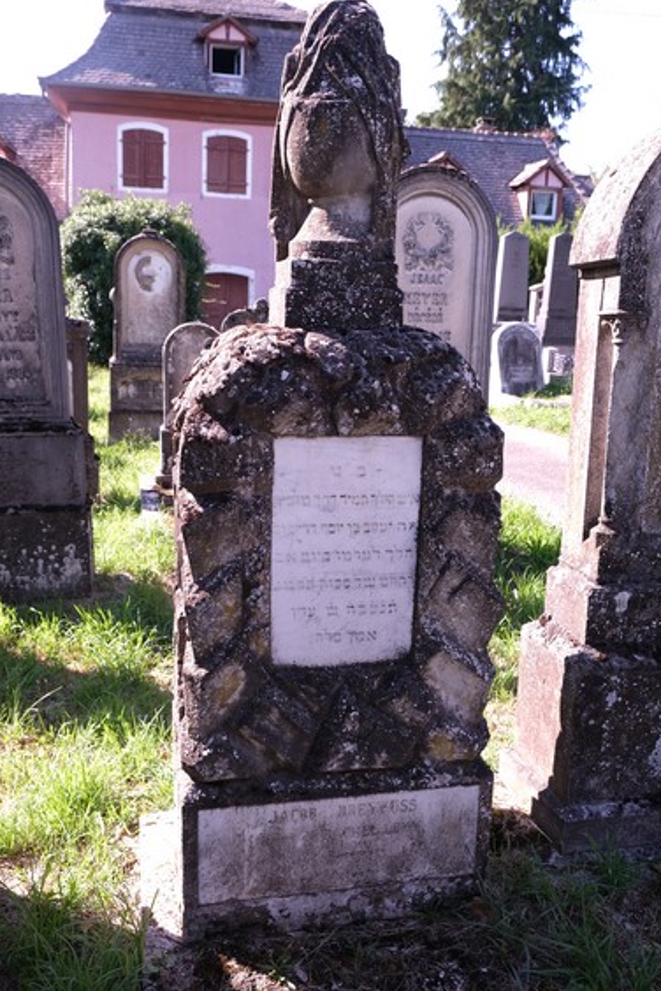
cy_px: 506
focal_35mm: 33
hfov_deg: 40.0
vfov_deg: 57.2
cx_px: 346
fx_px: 909
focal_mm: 20.5
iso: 80
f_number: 4.5
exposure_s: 1/105
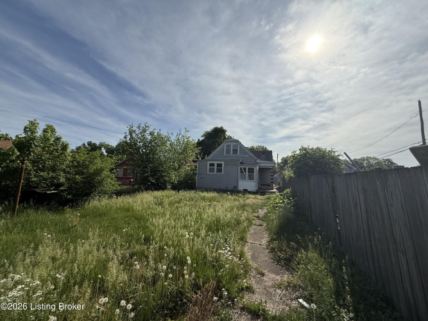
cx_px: 214
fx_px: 173
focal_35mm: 14
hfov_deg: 102.1
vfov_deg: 85.7
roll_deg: -2.5
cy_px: 160
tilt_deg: +6.0
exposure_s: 1/6173
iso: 50
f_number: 2.2
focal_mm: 2.22
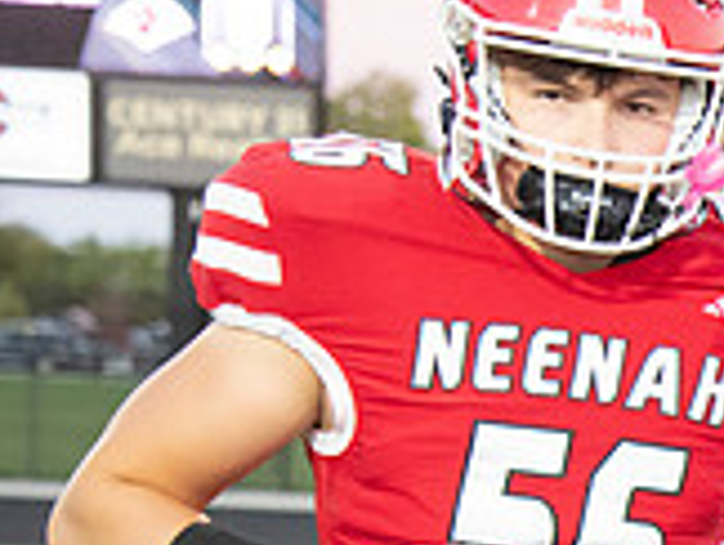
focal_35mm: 309
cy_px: 717
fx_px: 6472
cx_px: 1256
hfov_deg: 6.3
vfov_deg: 4.8
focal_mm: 90
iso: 8000
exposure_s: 1/500
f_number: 5.6
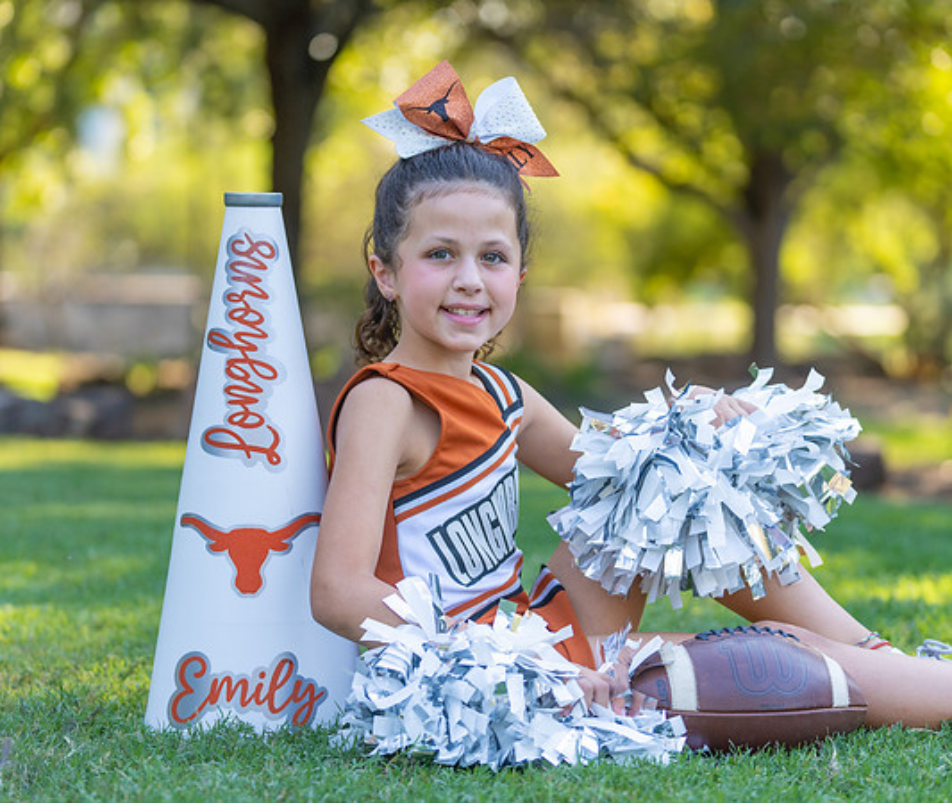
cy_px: 399
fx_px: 3329
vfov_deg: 13.8
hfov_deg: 16.3
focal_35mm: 116
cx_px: 468
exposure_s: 1/320
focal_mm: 95
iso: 200
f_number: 2.8
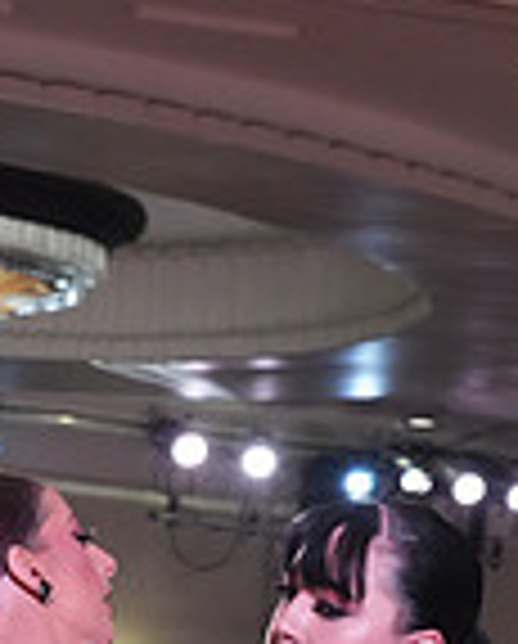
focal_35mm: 224
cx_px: 191
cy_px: 1000
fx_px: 4279
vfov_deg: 8.4
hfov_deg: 6.9
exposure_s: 1/320
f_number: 6.3
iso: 5000
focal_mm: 59
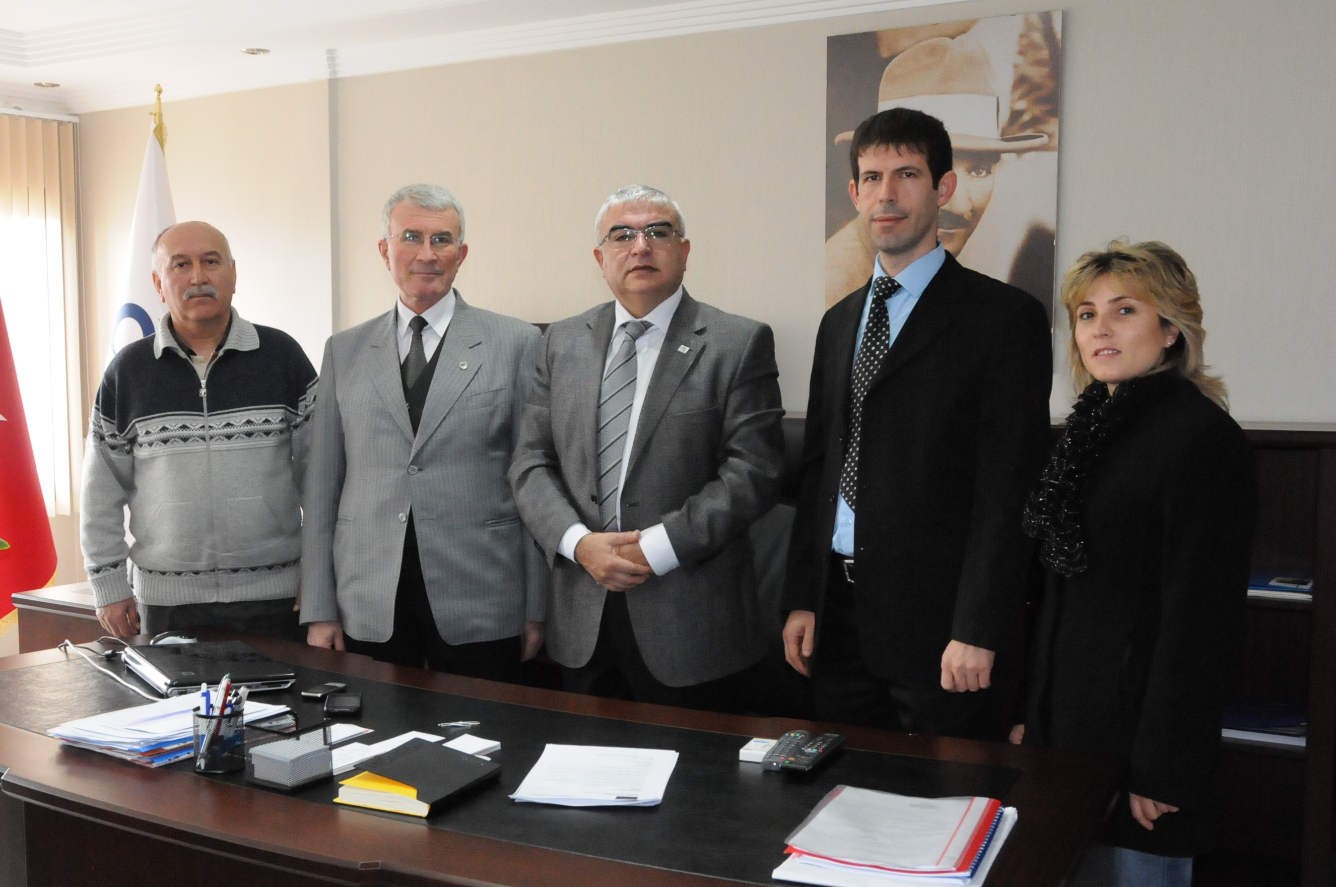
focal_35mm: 43
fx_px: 1594
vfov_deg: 31.1
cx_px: 544
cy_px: 491
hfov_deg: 45.3
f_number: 7.1
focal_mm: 24
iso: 3200
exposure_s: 1/60
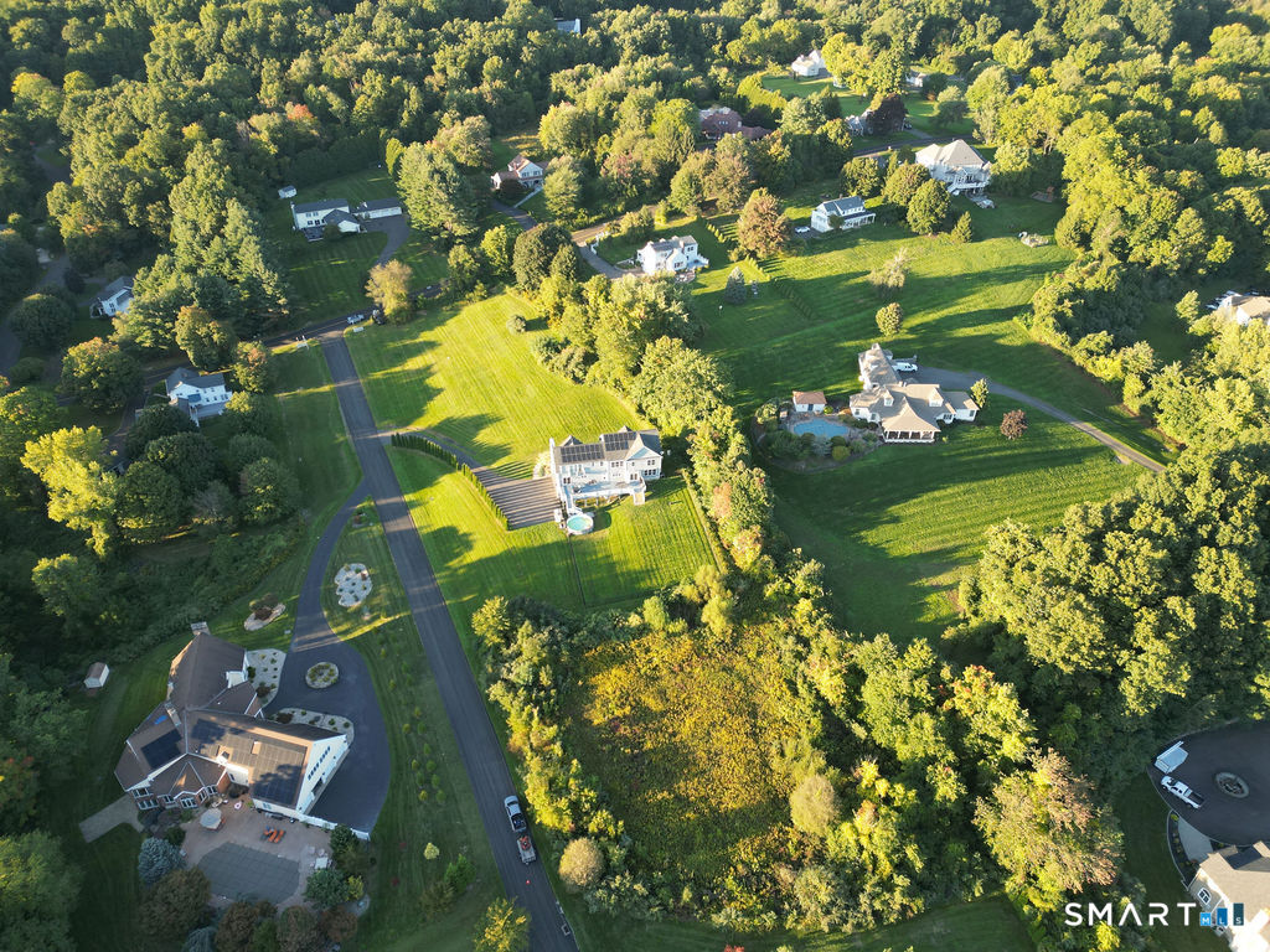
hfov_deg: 71.6
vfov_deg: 56.8
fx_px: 881
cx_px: 635
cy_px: 476
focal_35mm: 24
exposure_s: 1/240
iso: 130
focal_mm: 6.72
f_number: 1.7
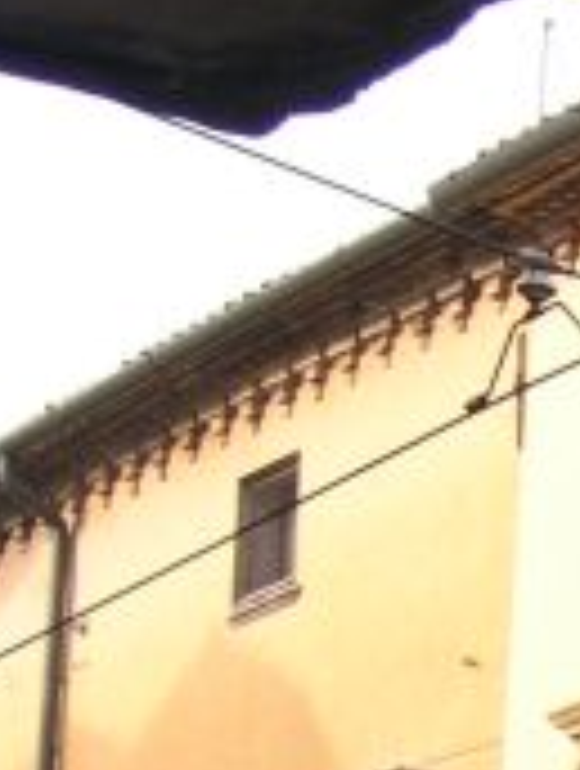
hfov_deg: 7.2
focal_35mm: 196
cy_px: 1238
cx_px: 1322
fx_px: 4362
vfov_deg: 9.7
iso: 100
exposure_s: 1/250
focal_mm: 9
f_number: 2.9
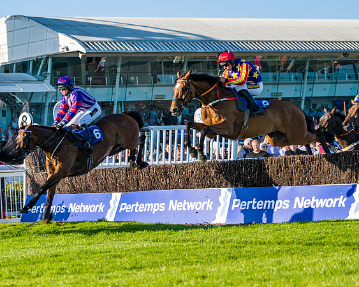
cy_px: 159
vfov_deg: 11.1
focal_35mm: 139
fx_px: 1480
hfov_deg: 13.7
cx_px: 51
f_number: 4
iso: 200
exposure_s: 1/1250
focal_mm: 86
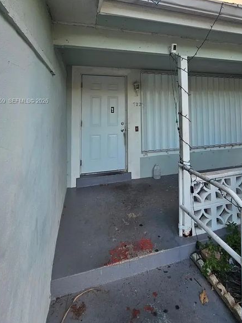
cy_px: 101
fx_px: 177
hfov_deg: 67.5
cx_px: 152
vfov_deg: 81.1
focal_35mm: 19
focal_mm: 2.2
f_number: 2.2
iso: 64
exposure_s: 1/120
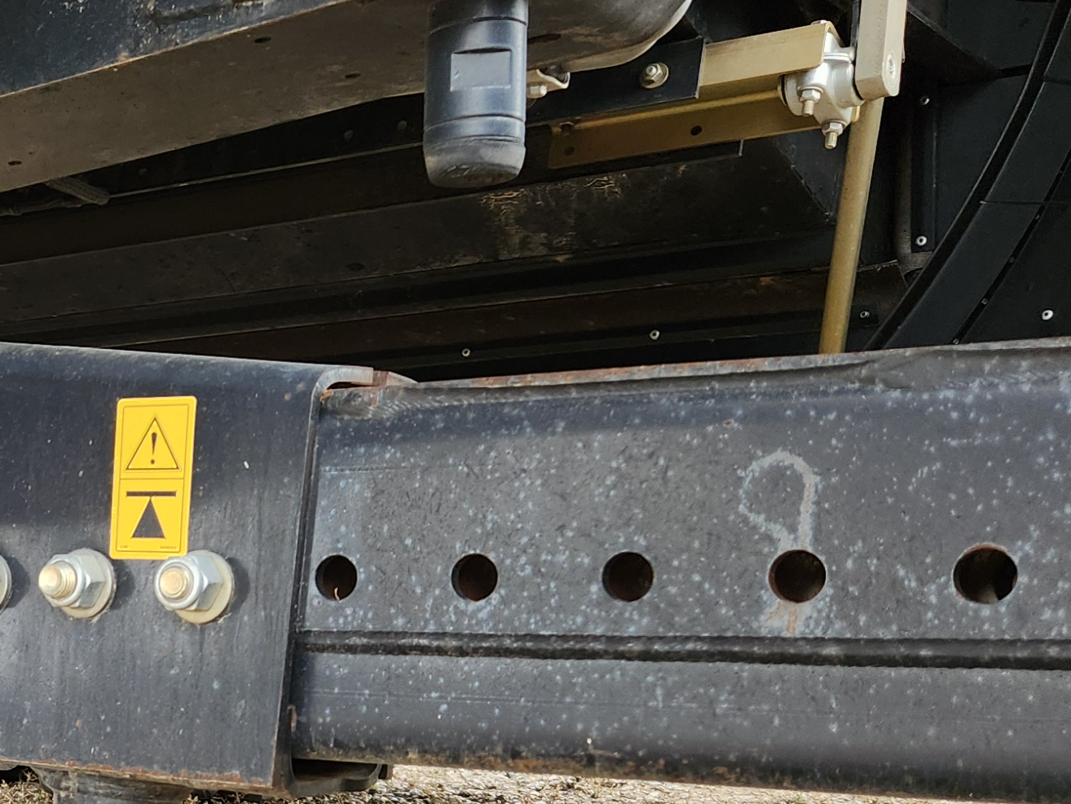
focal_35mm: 70
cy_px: 713
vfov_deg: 20.6
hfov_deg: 24.3
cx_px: -316
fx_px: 2166
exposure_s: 1/180
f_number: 1.8
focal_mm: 5.4
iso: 64
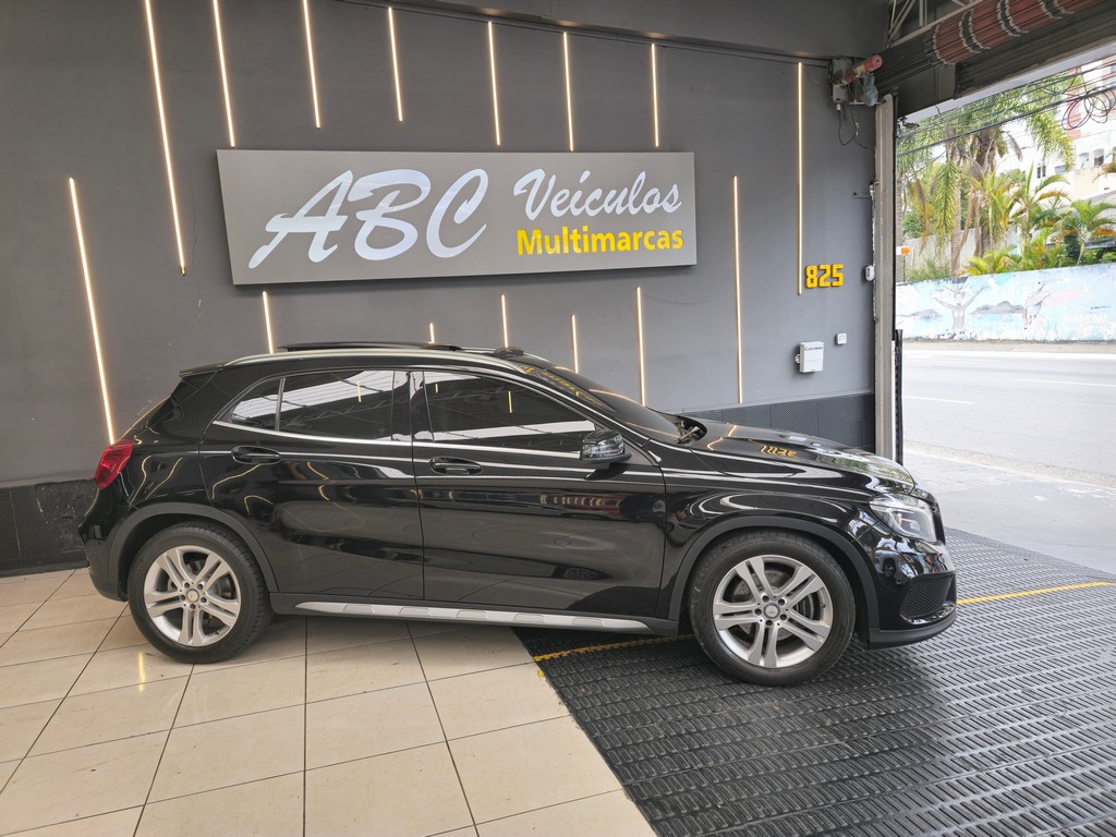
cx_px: 558
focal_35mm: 23
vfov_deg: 58.9
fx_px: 742
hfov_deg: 73.9
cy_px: 418
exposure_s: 1/255
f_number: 1.7
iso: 20
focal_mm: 6.3
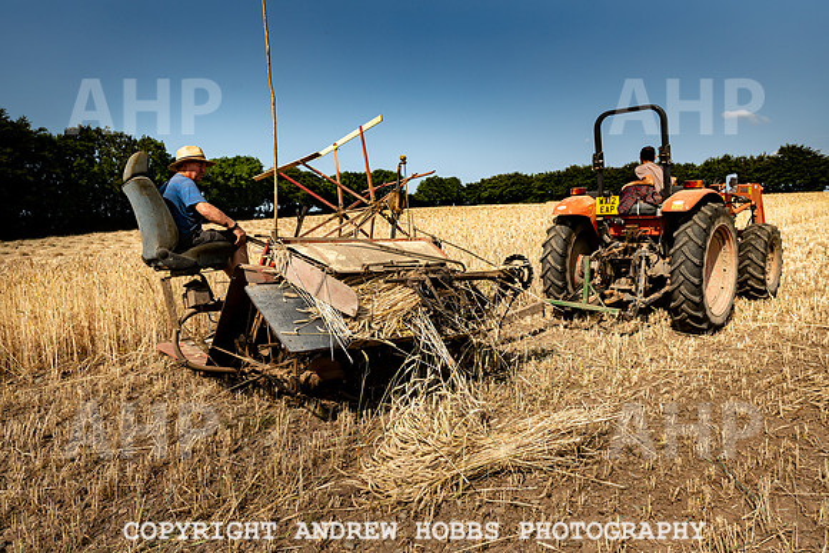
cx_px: 414
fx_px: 553
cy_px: 276
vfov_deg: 53.2
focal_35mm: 24
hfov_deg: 73.7
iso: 64
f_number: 5.6
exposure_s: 1/1600
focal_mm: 24
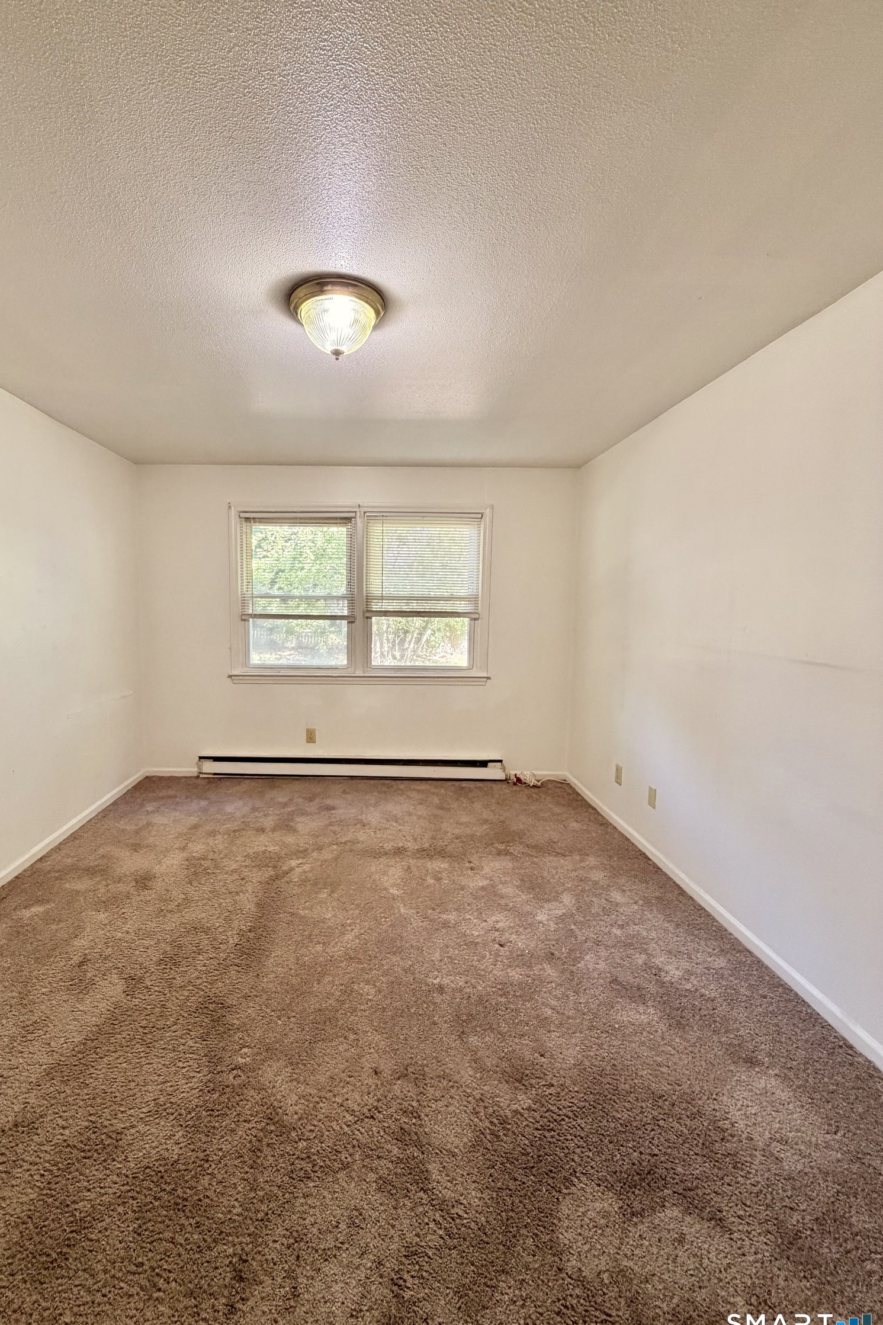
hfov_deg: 76.8
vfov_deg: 100.4
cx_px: 373
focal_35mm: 15
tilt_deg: -5.9
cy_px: 663
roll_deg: -0.8
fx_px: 552
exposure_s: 1/60
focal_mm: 2.22
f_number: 2.2
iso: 320
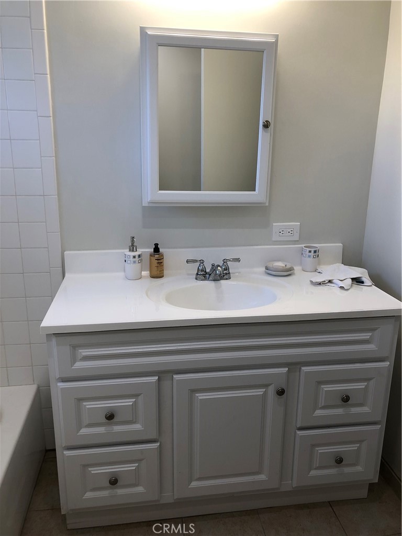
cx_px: 201
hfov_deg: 49.7
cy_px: 268
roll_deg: -1.4
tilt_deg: -14.1
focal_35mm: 28
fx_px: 434
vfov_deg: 63.4
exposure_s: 1/40
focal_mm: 4
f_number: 1.8
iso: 25
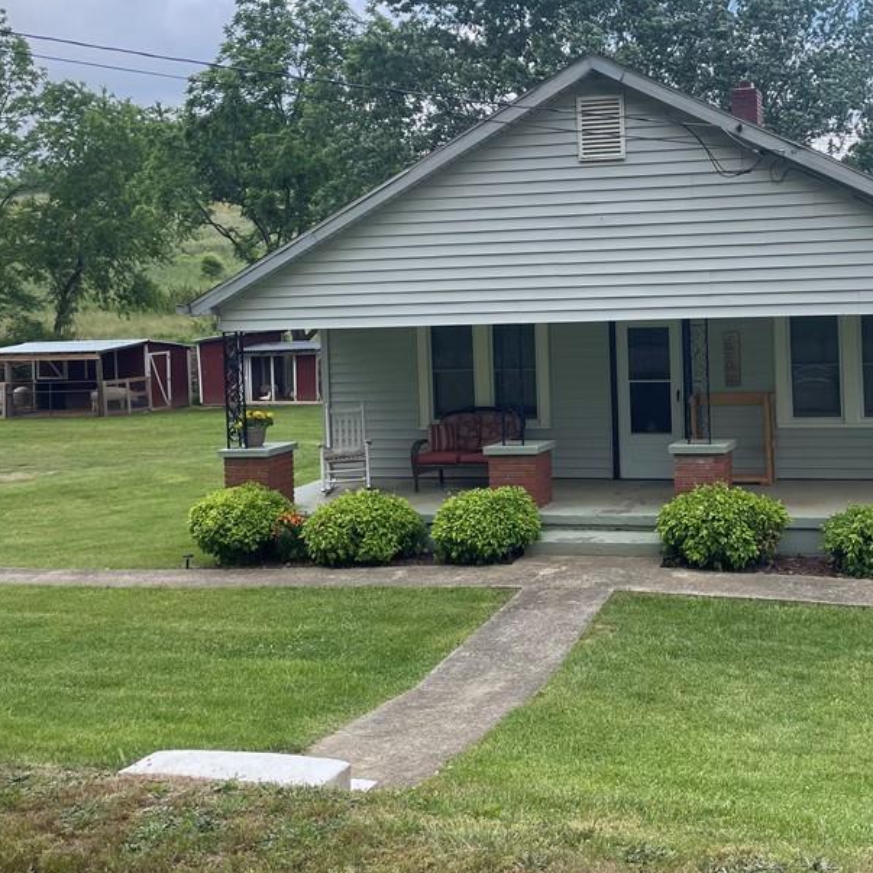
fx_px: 1113
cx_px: 686
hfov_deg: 41.2
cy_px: 336
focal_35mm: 39
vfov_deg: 42.6
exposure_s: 1/1195
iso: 32
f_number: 1.6
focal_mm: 4.2
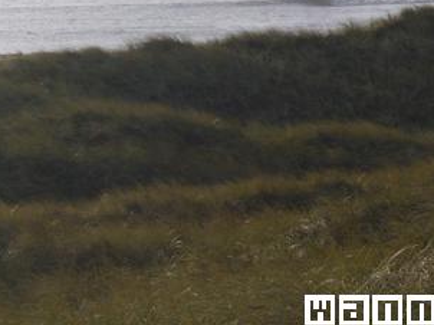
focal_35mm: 191
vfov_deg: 7.7
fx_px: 2393
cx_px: 357
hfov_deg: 10.3
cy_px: 47
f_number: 10
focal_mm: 17.4
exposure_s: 1/160
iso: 80
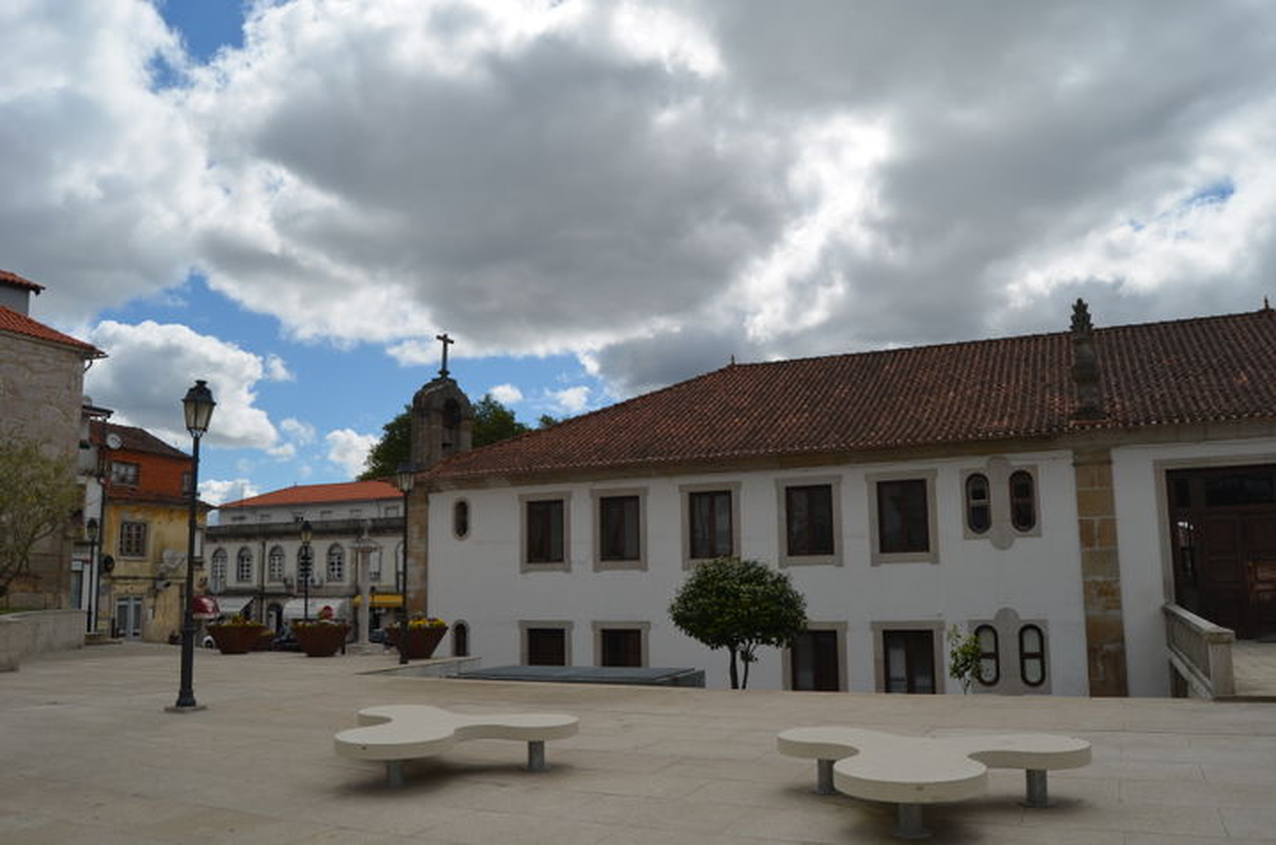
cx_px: 638
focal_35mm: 27
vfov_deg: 47.7
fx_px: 955
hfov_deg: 67.5
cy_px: 422
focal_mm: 18
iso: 100
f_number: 10
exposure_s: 1/400
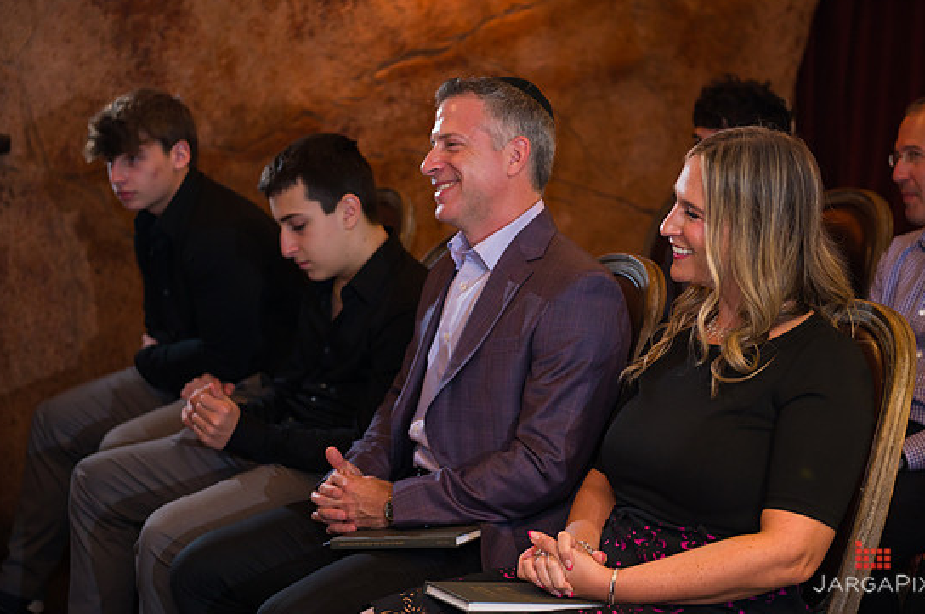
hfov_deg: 27.0
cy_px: 302
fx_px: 1924
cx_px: 483
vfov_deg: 18.1
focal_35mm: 75
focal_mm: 70
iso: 1250
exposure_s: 1/200
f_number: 4
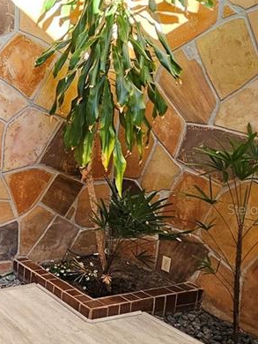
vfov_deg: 46.5
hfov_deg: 27.5
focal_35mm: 40
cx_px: -107
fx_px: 397
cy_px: 209
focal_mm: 2.2
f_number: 2.2
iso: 64
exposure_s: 1/50
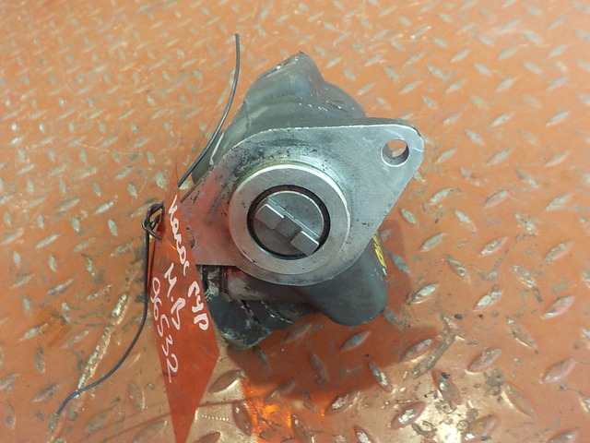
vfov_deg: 46.8
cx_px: 295
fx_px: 511
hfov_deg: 60.0
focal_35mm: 30
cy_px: 222
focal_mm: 4.1
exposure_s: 1/30
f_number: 3.3
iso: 250
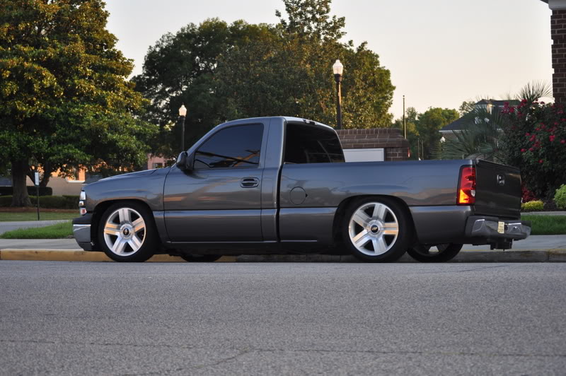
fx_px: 1296
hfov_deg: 24.6
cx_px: 283
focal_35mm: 82
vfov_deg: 16.5
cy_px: 188
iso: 200
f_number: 4.5
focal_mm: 55
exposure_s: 1/200
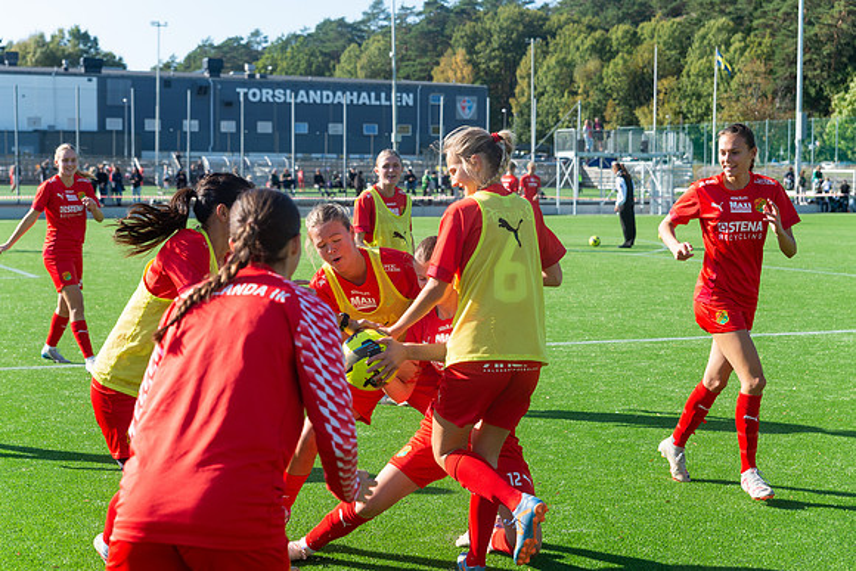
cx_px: 428
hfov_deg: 28.8
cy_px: 286
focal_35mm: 70
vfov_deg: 19.5
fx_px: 1665
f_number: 4
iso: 360
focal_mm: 70
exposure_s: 1/1250
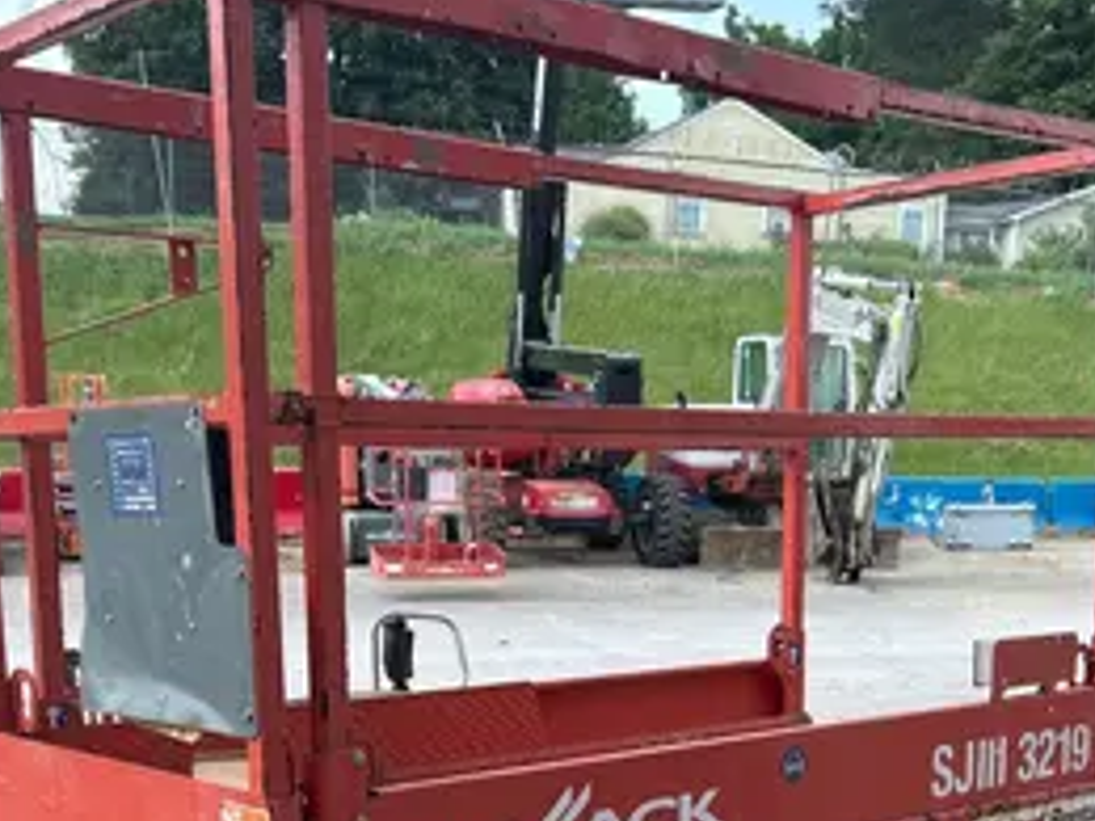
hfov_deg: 34.9
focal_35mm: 55
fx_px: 1740
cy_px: 806
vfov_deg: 25.4
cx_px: 585
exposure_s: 1/1009
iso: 50
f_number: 1.5
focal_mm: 5.7
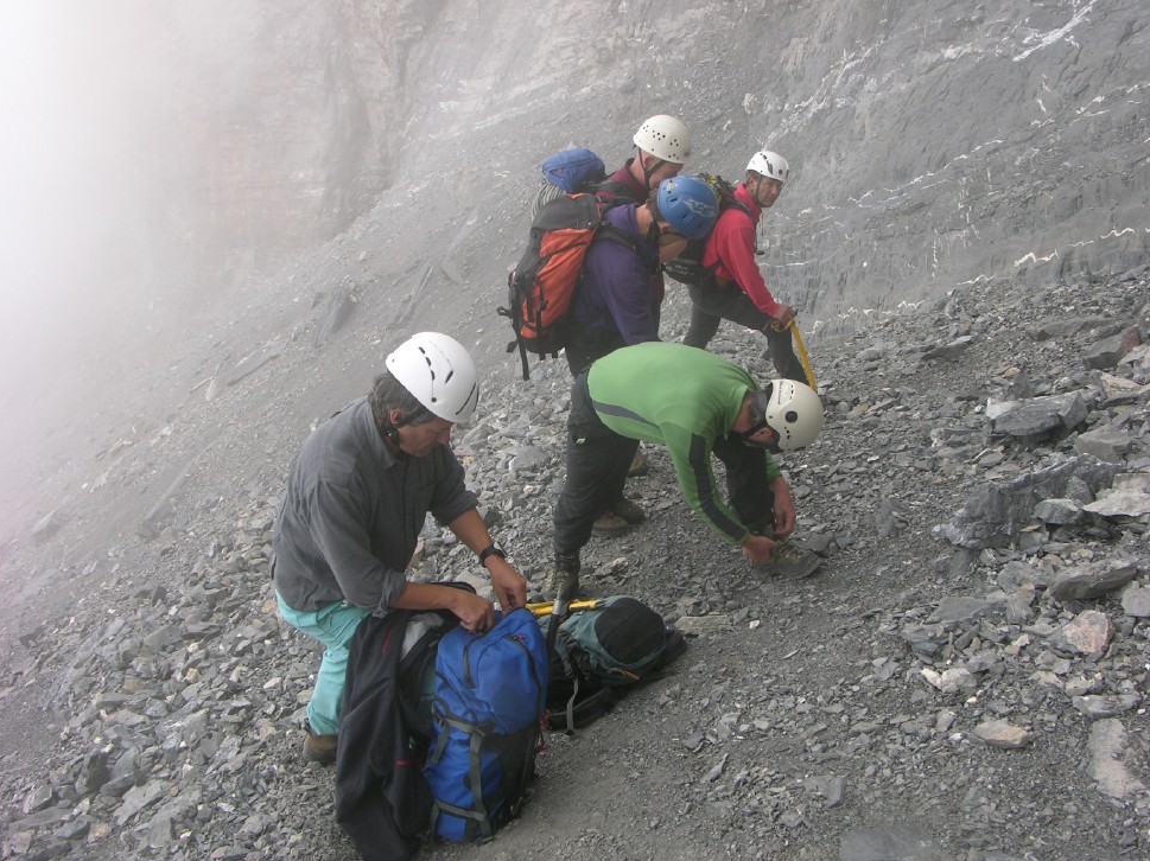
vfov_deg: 38.6
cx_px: 590
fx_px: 1229
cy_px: 417
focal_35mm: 37
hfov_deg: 50.1
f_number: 5
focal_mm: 8.9
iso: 50
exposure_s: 1/180
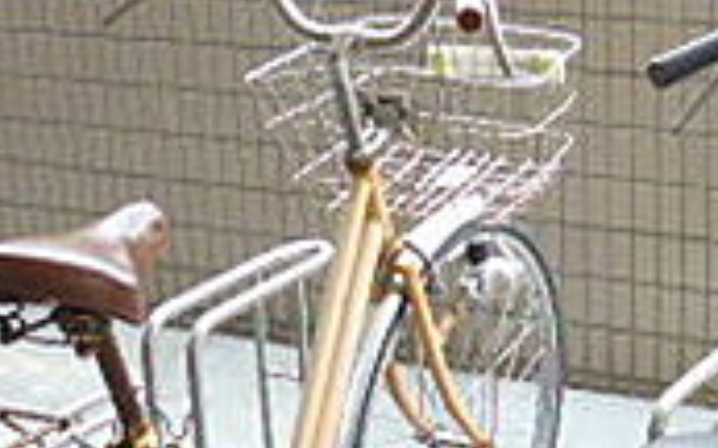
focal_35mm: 94
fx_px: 1839
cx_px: 436
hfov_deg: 22.1
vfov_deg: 13.7
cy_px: 448
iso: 100
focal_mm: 4.3
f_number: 2.8
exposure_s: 1/80
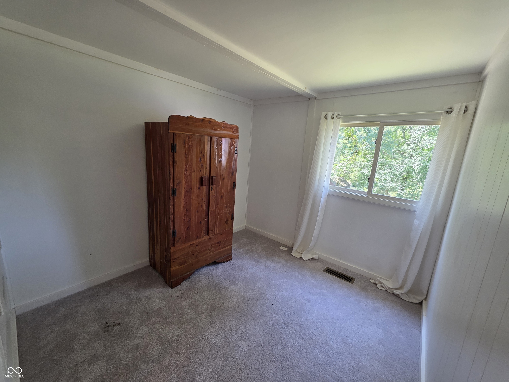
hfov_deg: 106.2
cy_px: 191
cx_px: 254
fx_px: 191
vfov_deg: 89.9
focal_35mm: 13
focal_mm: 2.2
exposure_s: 1/120
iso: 160
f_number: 1.9
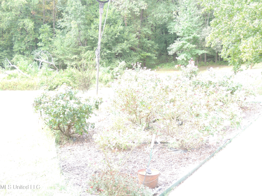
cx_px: 131
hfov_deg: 46.8
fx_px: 303
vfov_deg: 36.0
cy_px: 98
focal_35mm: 40
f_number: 3.3
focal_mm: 7.1
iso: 140
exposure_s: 1/50
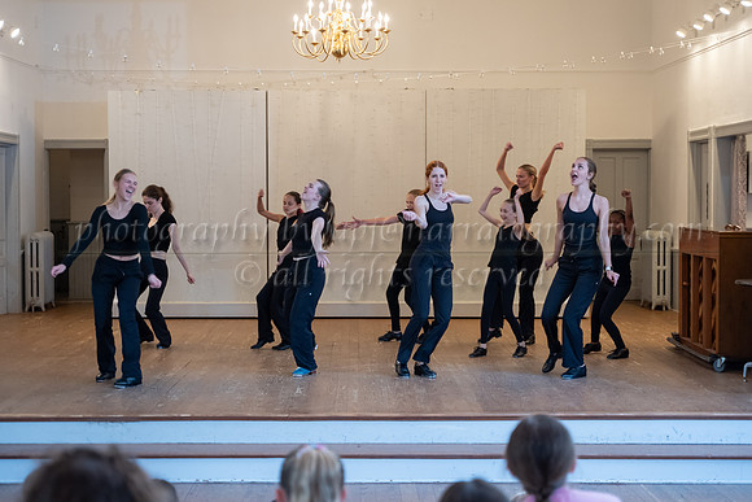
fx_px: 1264
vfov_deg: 22.4
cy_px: 236
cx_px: 377
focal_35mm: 61
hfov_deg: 33.1
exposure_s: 1/200
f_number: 2.8
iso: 1600
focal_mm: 56
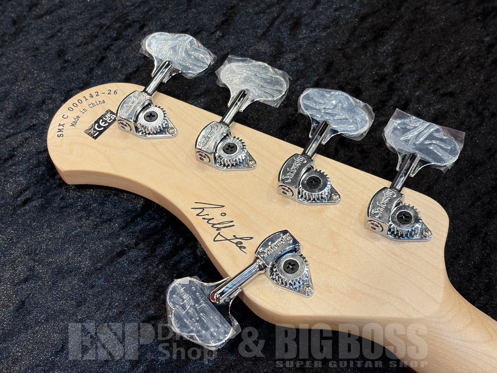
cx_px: 248
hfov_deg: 36.8
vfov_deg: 28.0
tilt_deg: -59.9
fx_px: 747
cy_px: 186
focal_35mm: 52
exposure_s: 1/60
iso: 80
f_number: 1.6
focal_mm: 5.96
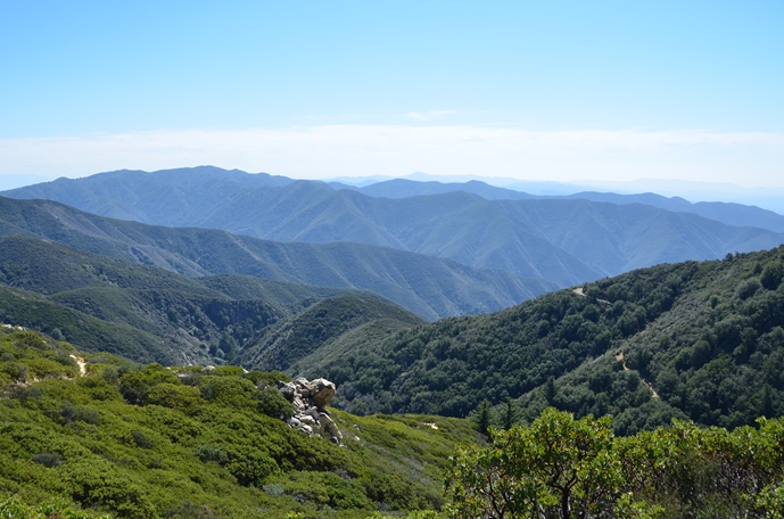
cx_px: 373
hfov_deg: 63.7
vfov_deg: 44.7
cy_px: 278
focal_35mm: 29
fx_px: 630
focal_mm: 18
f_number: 7.1
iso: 160
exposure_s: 1/320
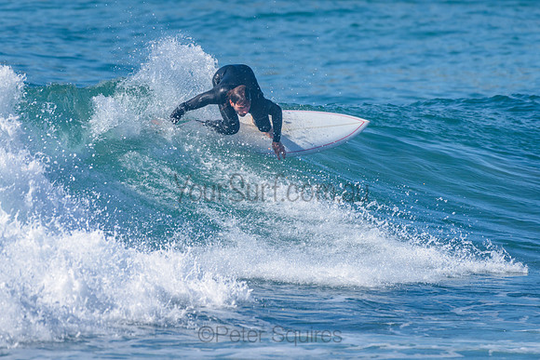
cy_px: 139
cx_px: 225
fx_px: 9194
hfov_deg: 3.4
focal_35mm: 613
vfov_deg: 2.2
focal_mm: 500
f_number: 5.6
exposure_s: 1/2000
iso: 180
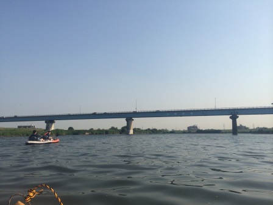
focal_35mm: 30
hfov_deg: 60.0
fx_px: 237
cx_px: 136
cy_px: 102
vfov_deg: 46.8
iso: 40
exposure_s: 1/3425
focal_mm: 4.12
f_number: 2.2
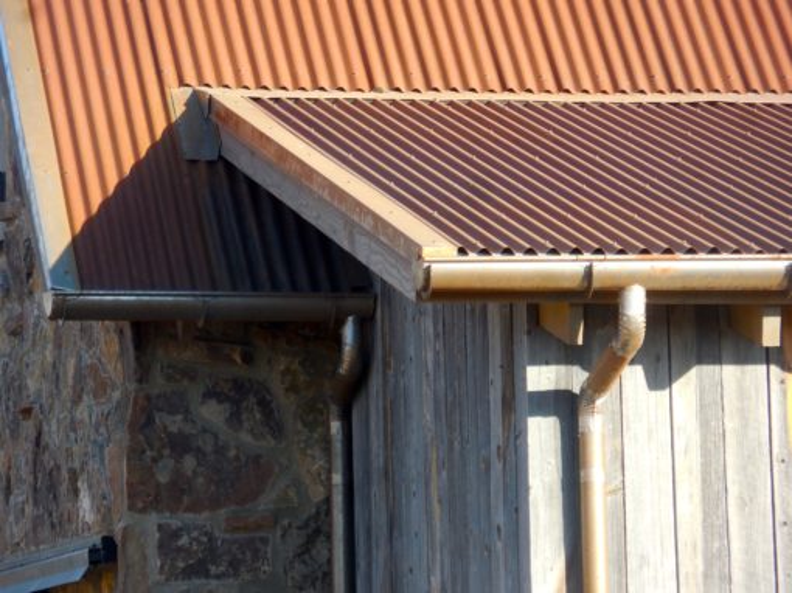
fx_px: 5100
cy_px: 296
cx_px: 396
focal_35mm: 223
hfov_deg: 8.9
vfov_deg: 6.7
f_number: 5.8
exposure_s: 1/100
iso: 125
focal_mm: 40.2
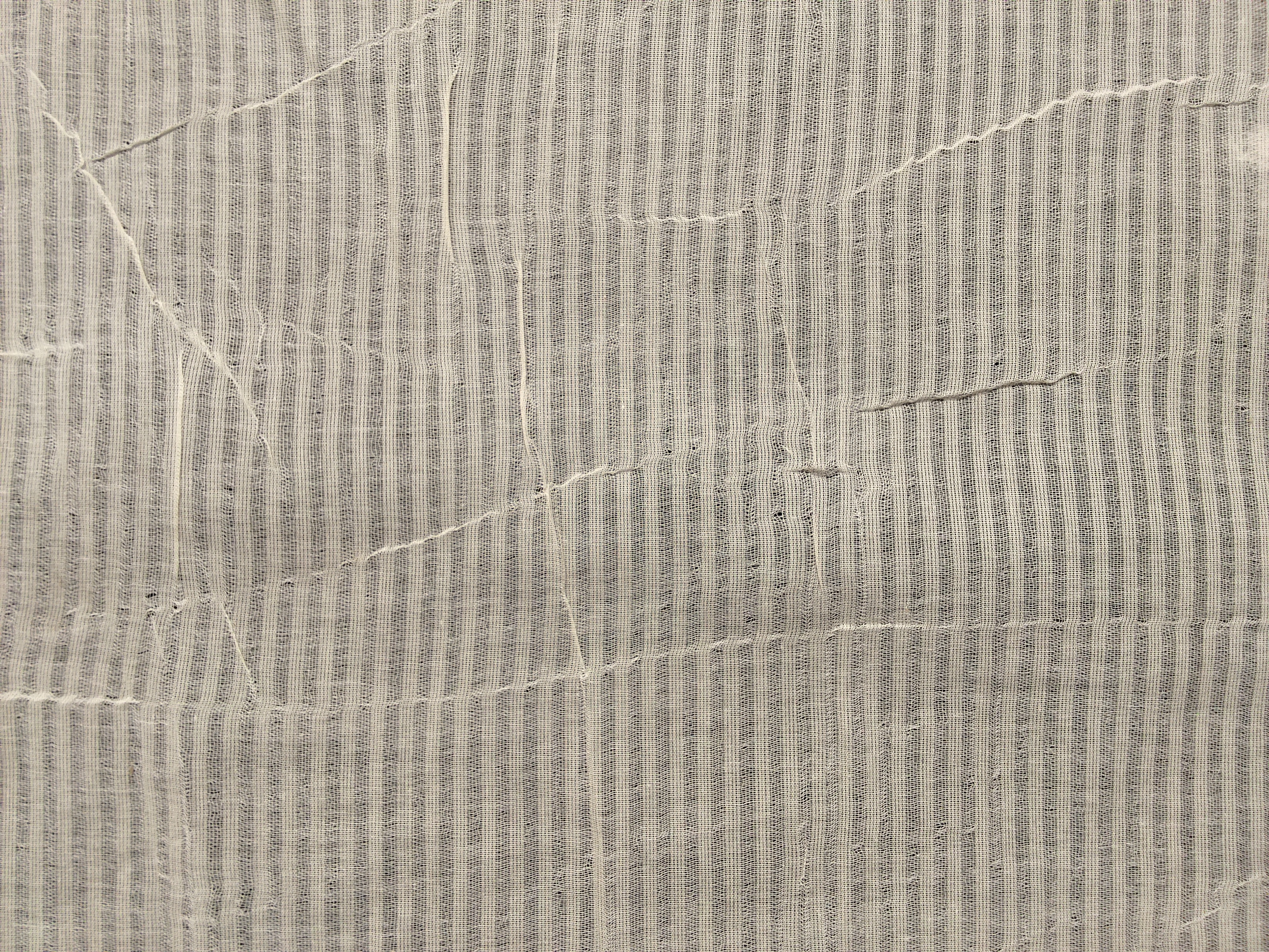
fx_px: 953
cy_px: 476
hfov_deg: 67.3
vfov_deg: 53.1
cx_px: 634
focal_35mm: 26
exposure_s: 1/100
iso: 125
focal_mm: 2.78
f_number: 2
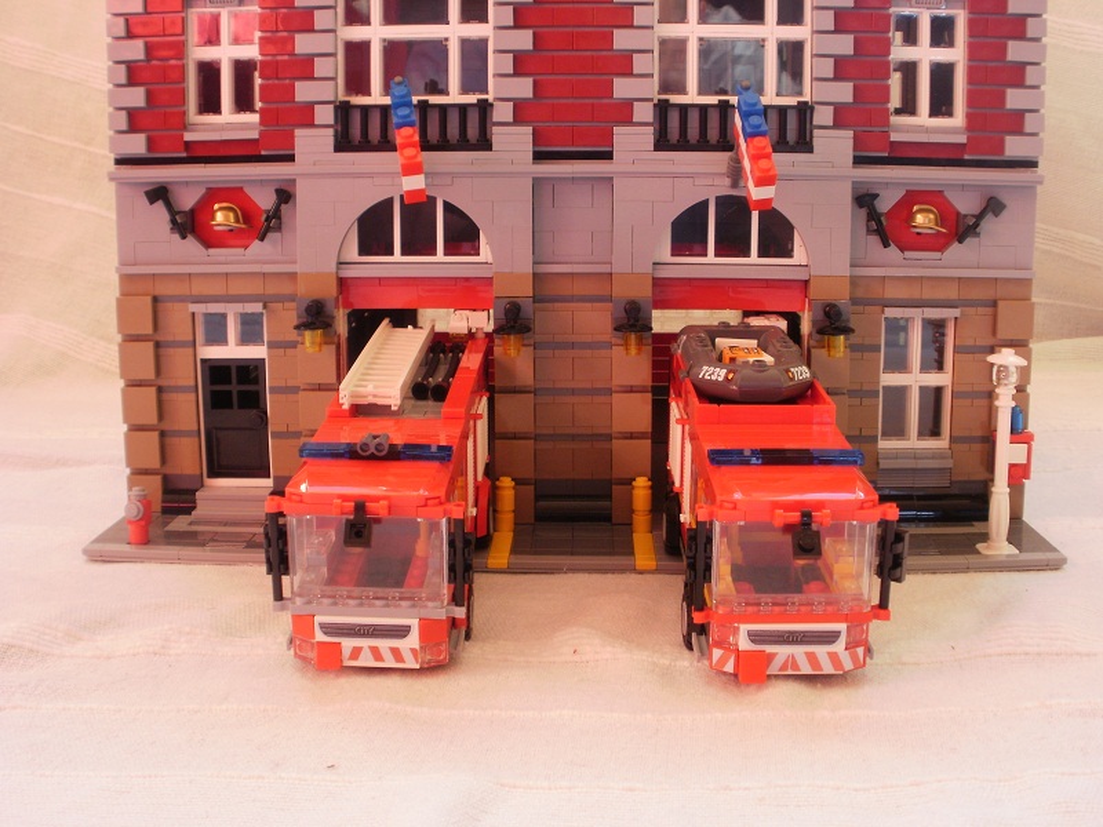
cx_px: 552
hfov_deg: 42.9
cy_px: 414
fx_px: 1402
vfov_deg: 32.9
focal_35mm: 44
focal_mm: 7.7
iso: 125
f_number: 4
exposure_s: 1/25
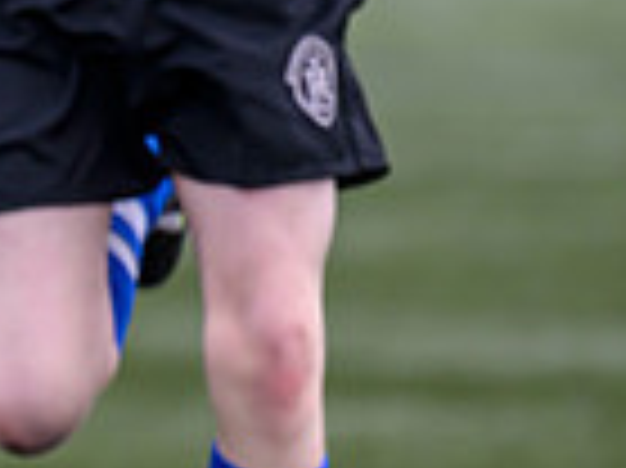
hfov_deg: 1.1
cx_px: -637
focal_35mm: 1788
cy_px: -394
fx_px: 32307
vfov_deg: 0.8
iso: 500
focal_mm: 400
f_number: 3.5
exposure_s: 1/1600
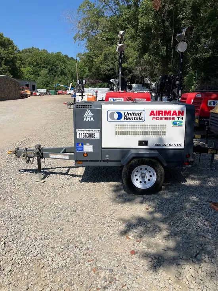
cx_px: 109
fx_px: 235
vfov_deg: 63.4
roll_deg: -0.2
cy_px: 146
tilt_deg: -13.3
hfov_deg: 49.8
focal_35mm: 28
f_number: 1.8
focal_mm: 3.99
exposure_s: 1/3745
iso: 32
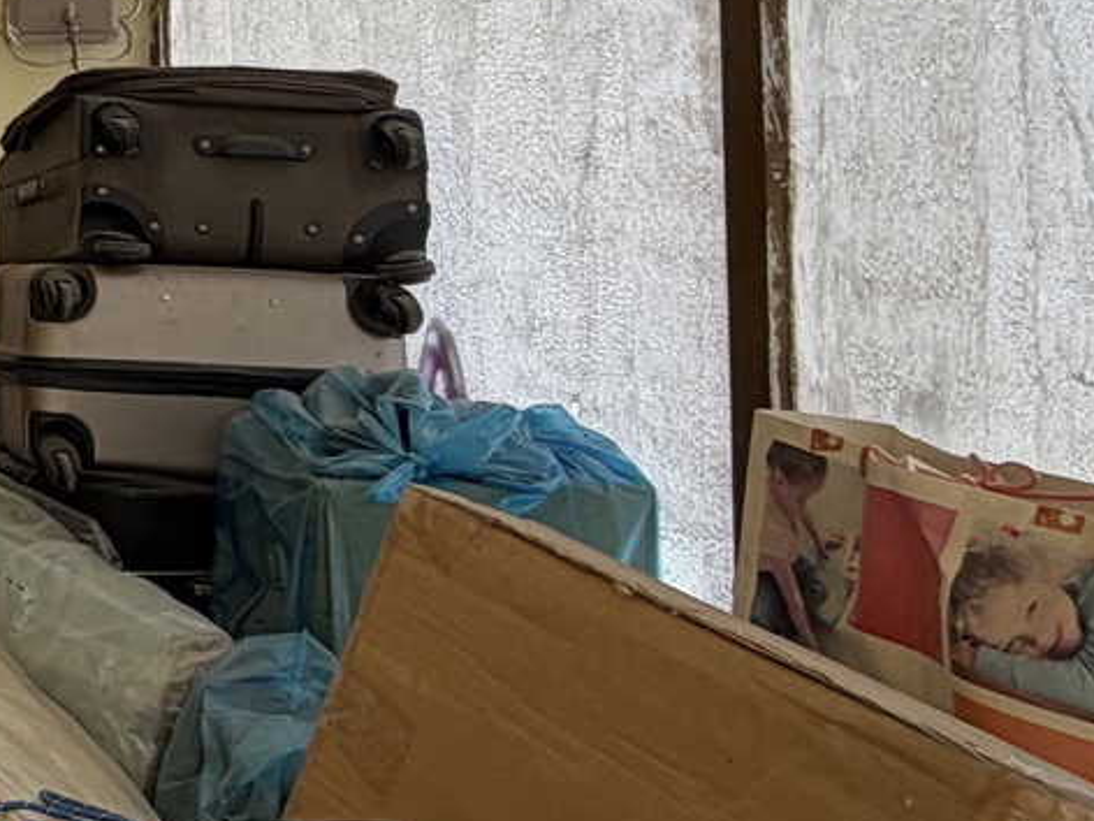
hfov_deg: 23.3
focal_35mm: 57
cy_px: 21
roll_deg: +1.2
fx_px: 1801
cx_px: -732
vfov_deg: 24.6
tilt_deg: +0.1
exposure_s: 1/121
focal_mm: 2.22
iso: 50
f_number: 2.2
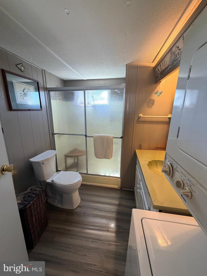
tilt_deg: -13.5
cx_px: 104
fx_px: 112
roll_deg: -0.6
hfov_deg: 85.7
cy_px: 138
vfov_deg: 102.1
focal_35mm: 14
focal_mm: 2.22
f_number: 2.2
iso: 200
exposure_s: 1/60
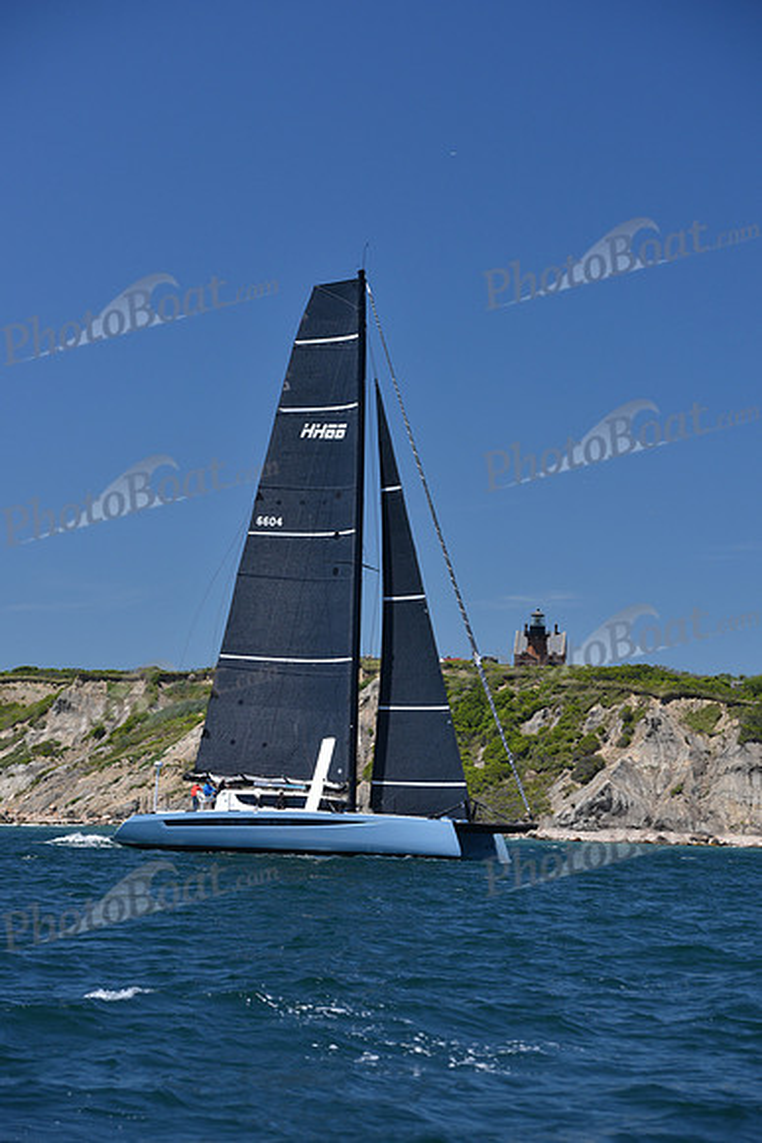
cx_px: 381
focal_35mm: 95
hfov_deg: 14.4
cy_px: 572
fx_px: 3014
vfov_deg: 21.5
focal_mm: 95
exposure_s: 1/800
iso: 250
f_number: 5
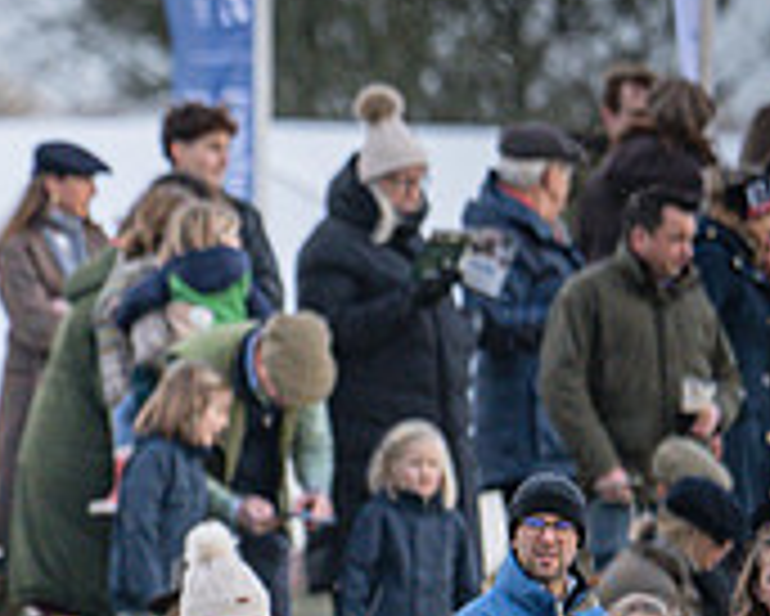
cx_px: -633
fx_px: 49822
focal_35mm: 2185
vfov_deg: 0.7
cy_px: 578
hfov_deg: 0.9
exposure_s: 1/1250
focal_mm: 400
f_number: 5
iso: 800
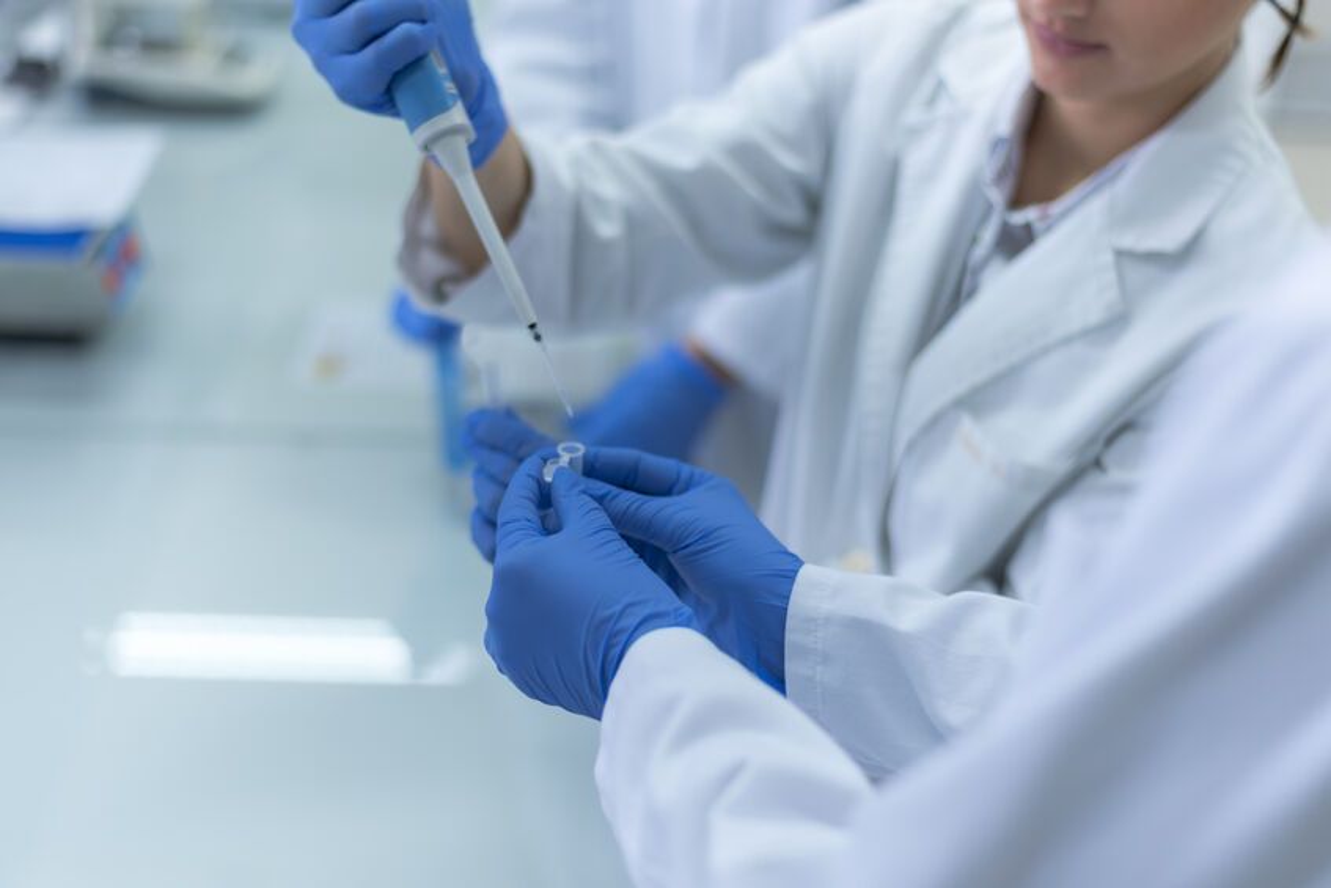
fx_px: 1849
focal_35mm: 50
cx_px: 666
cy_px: 444
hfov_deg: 39.6
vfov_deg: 27.0
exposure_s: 1/100
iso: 180
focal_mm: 50
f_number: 2
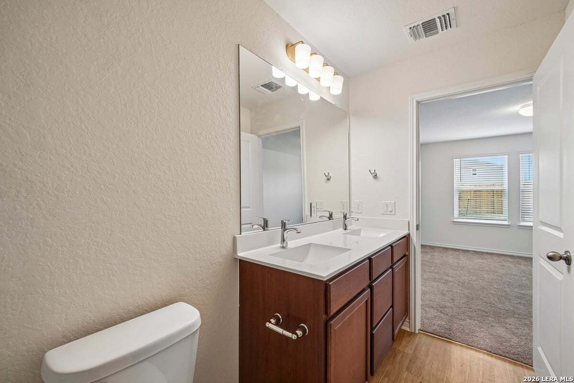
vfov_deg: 77.3
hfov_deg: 100.4
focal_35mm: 15
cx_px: 287
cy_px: 192
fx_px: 239
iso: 500
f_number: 8
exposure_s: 1/40
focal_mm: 15
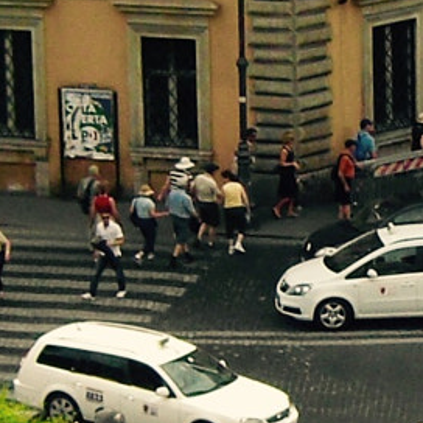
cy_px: -118
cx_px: 756
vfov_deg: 6.9
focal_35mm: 253
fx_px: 3498
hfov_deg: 6.8
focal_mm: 7.9
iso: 80
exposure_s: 1/640
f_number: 4
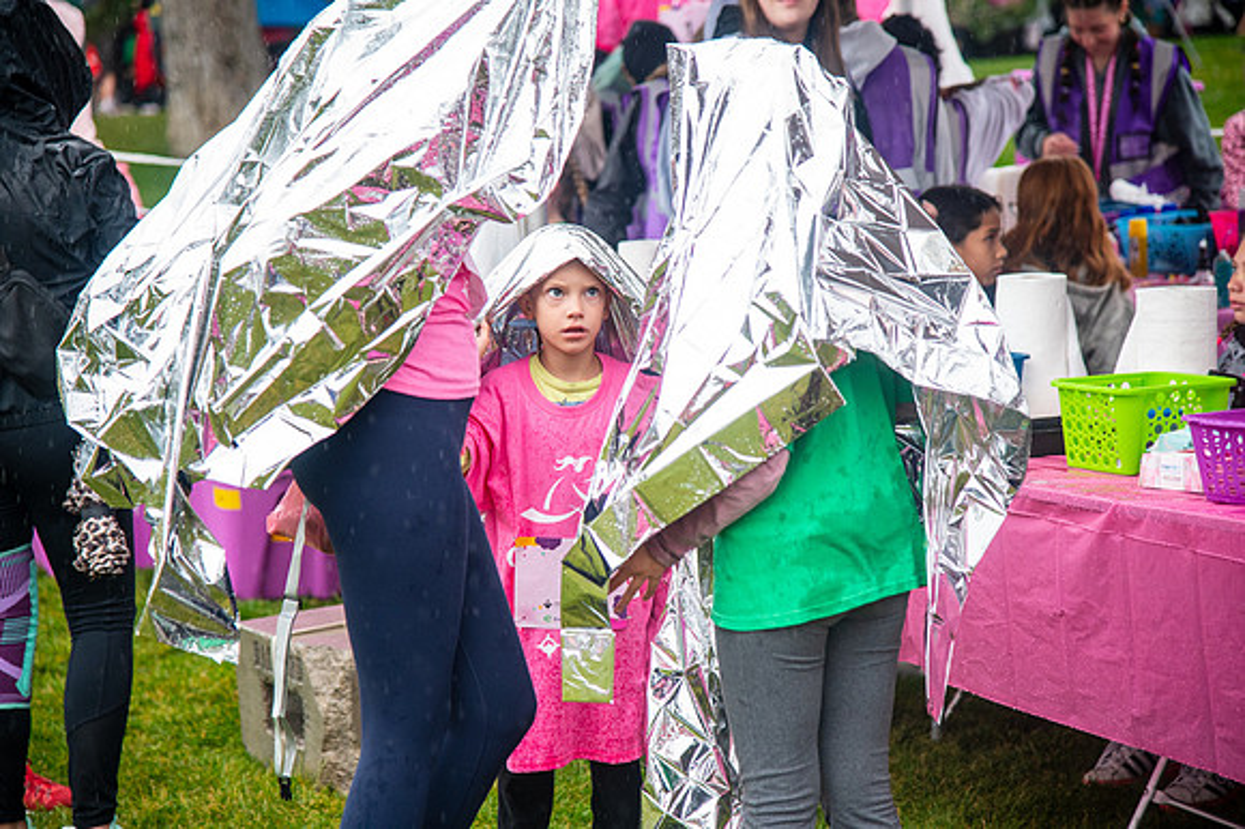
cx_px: 622
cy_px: 414
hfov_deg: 19.5
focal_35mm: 105
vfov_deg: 13.0
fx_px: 3629
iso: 2000
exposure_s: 1/500
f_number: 4
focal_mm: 105
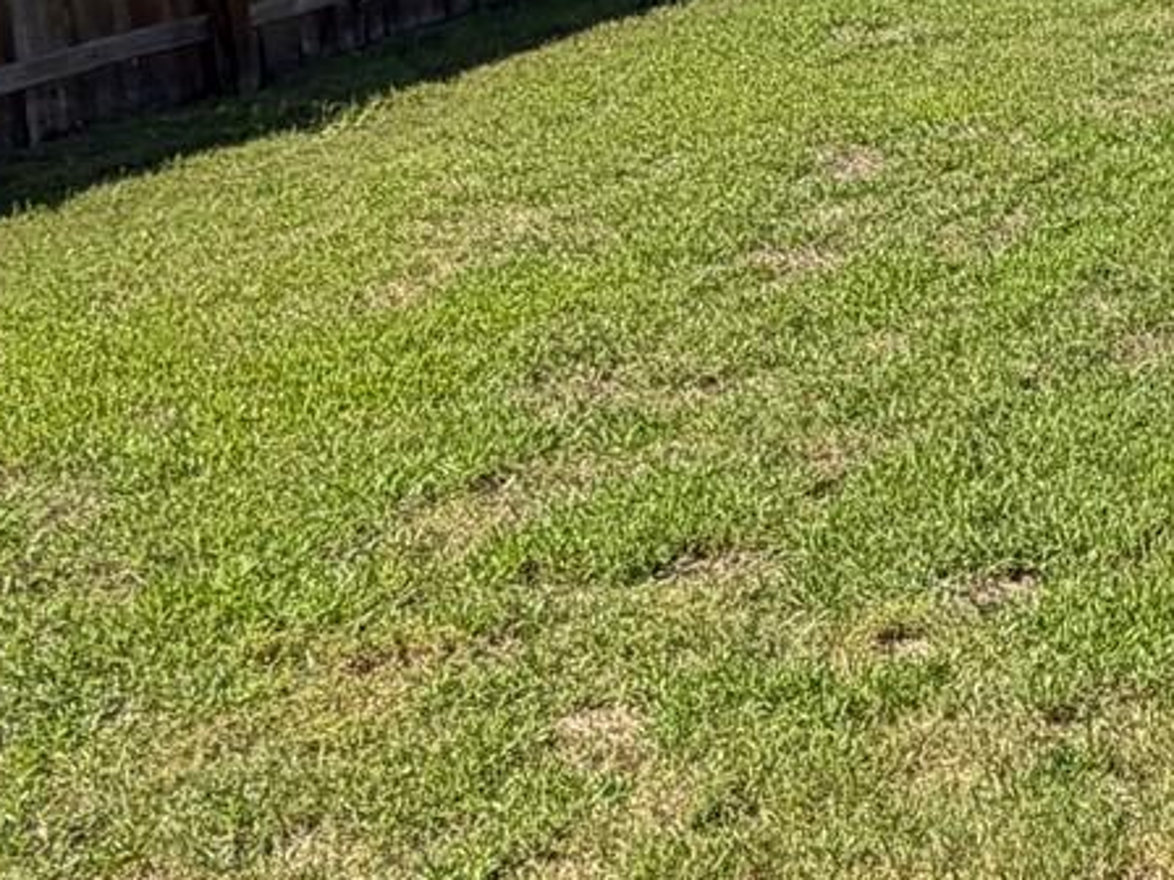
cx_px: 2060
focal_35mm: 64
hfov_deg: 21.3
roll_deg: +0.7
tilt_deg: -13.7
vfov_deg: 22.4
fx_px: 2171
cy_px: 100
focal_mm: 2.22
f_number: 2.2
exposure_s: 1/770
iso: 32
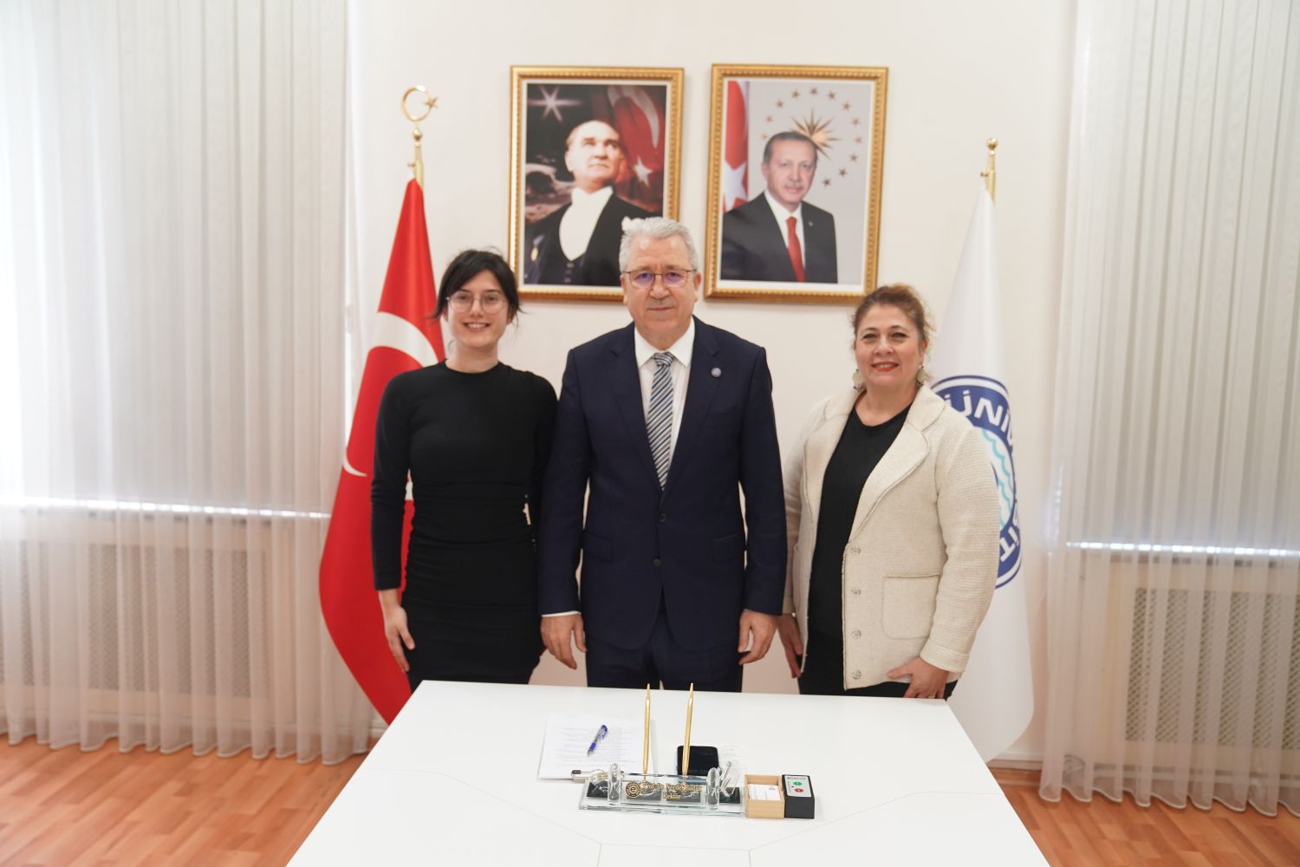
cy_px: 434
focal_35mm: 30
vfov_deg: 43.6
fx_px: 1083
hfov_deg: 61.9
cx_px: 650
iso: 1600
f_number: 3.2
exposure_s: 1/125
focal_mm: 30
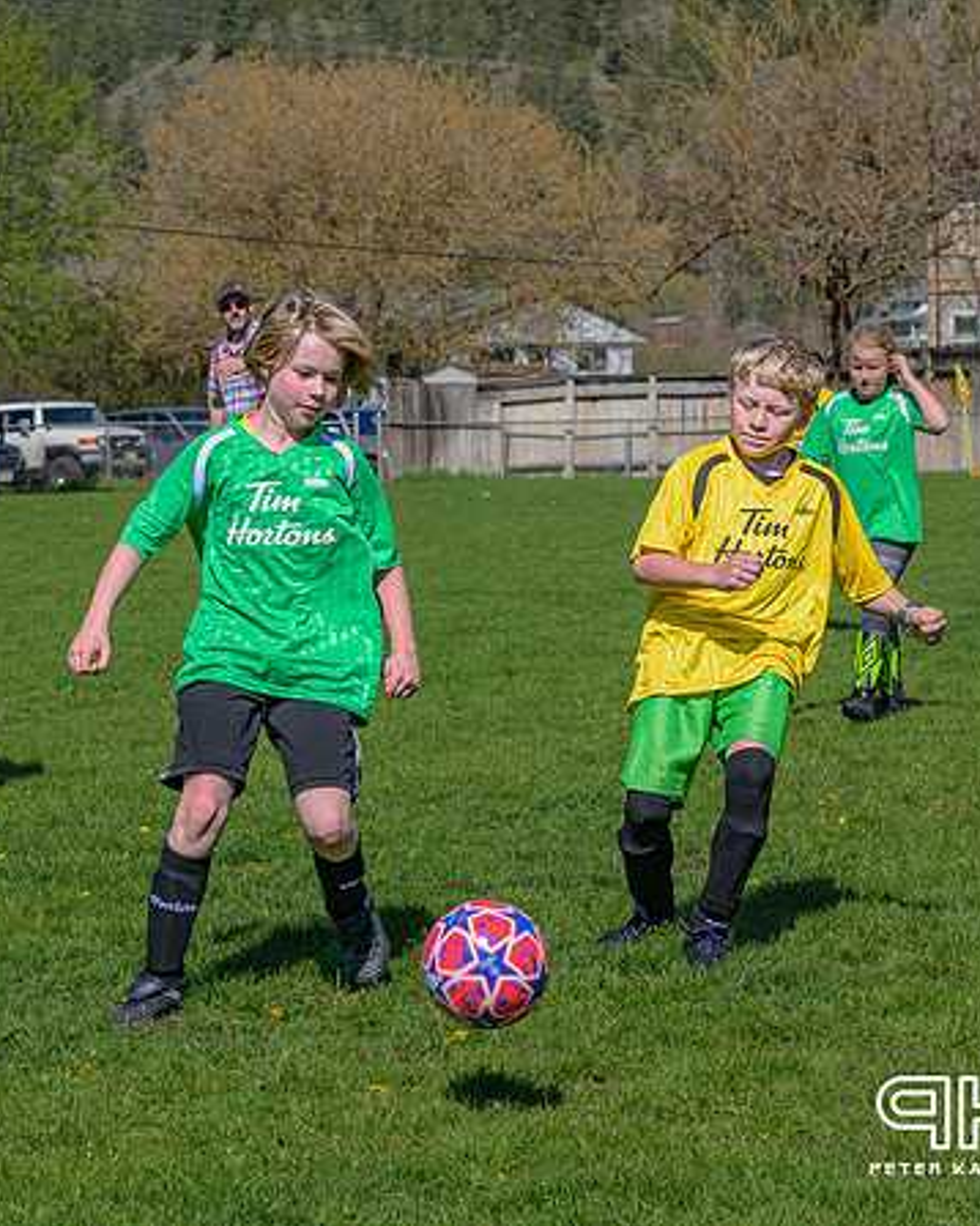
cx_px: 332
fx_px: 4426
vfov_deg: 15.8
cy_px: 611
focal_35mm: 122
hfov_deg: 12.6
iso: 125
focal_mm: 54
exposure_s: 1/500
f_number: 6.3
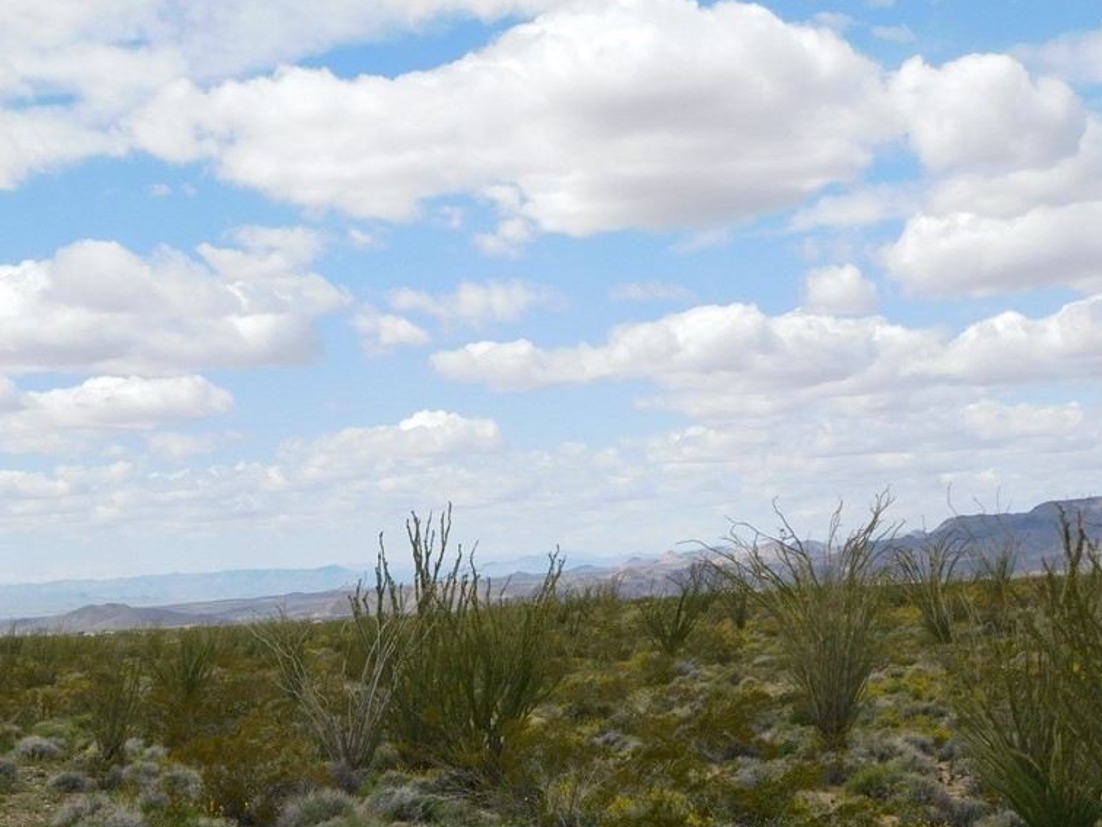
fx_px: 1943
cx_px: 420
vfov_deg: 24.0
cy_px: 538
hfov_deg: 31.5
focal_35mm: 61
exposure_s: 1/1500
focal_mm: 8
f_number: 3.7
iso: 125
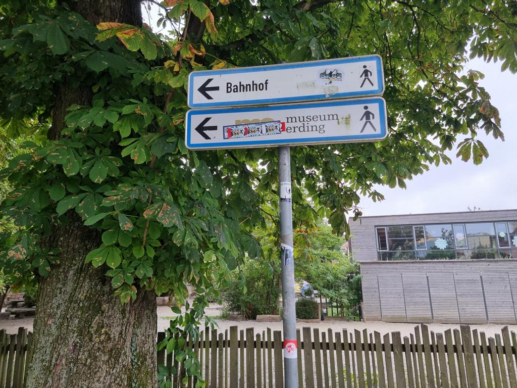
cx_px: 258
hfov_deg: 71.6
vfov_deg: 56.8
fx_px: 358
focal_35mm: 24
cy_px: 194
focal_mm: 6.7
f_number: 1.8
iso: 64
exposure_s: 1/100
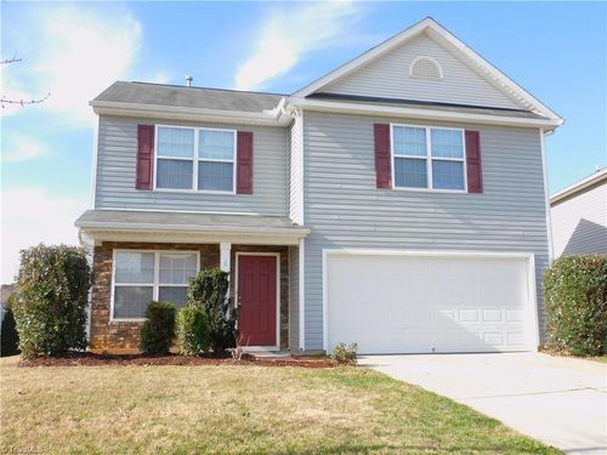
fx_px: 579
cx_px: 304
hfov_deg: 55.4
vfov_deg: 42.9
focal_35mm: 33
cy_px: 228
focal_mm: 5.9
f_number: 3.6
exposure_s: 1/400
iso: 125
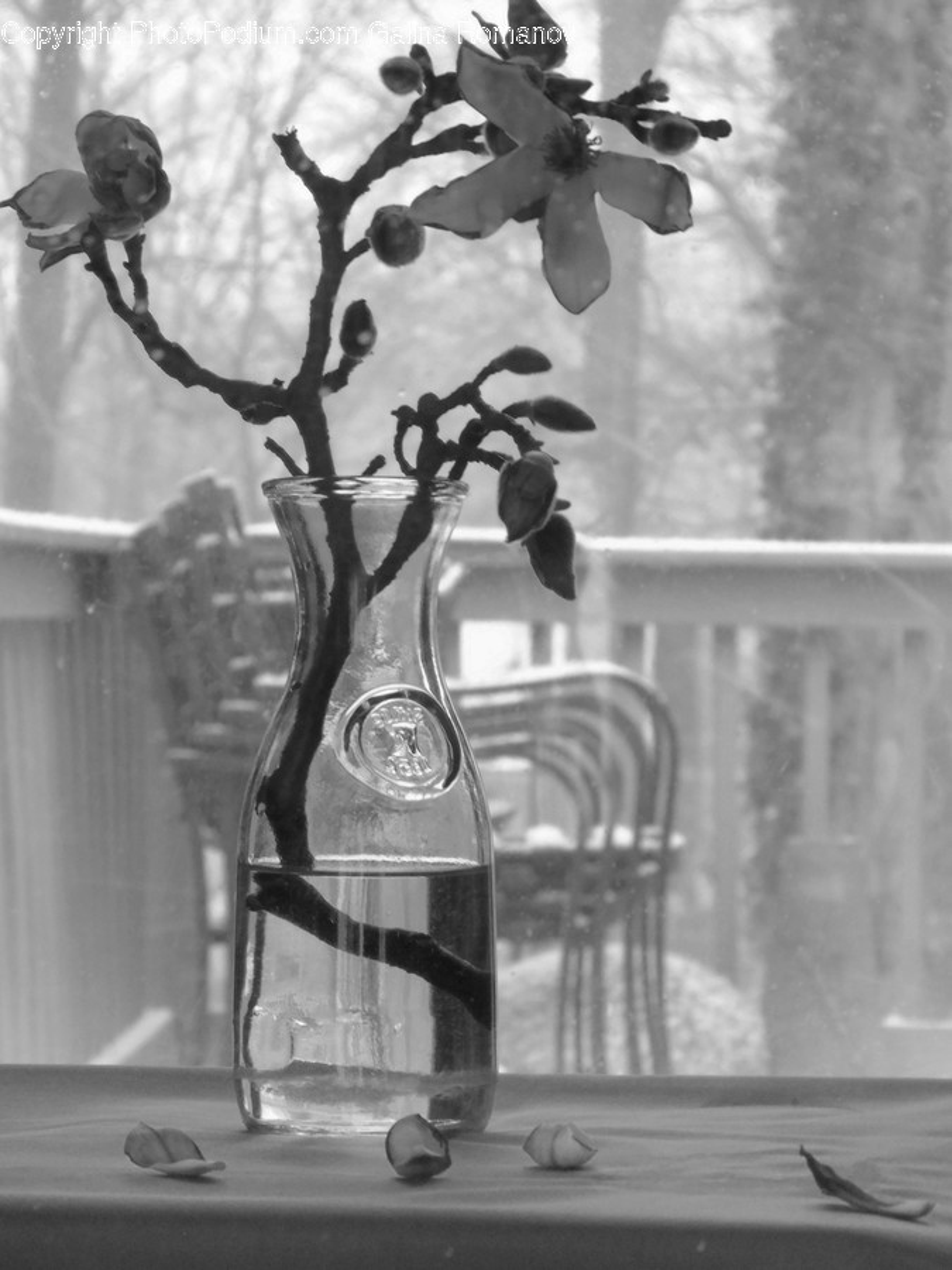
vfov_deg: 15.9
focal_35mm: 124
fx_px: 4547
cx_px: 476
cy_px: 635
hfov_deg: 12.0
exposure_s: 1/30
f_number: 4.6
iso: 200
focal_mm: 22
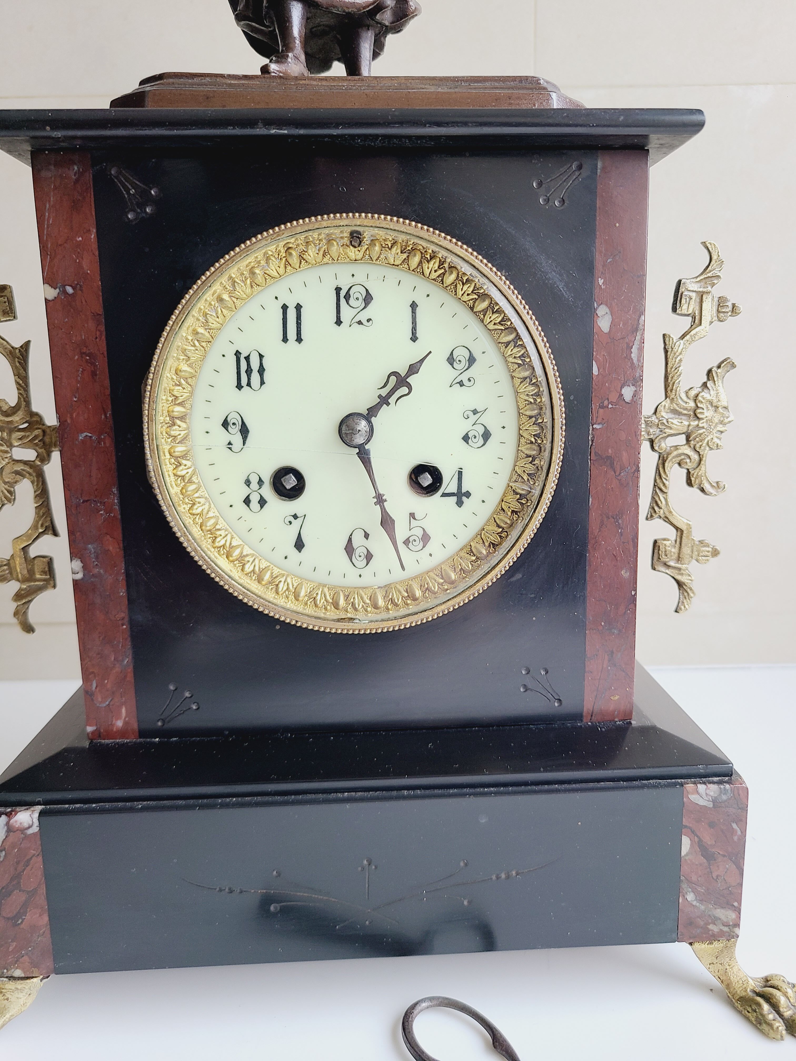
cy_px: 530
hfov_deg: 53.1
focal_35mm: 26
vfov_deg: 67.3
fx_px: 797
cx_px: 398
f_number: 1.8
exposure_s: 1/120
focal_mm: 5.4
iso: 80
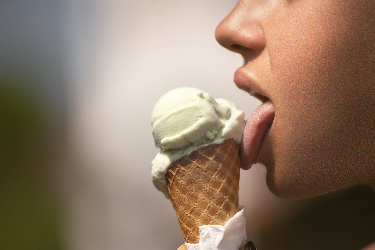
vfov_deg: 6.9
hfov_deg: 10.3
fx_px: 2082
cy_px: 125
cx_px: 188
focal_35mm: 200
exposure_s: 1/2500
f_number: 4
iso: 200
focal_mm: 200
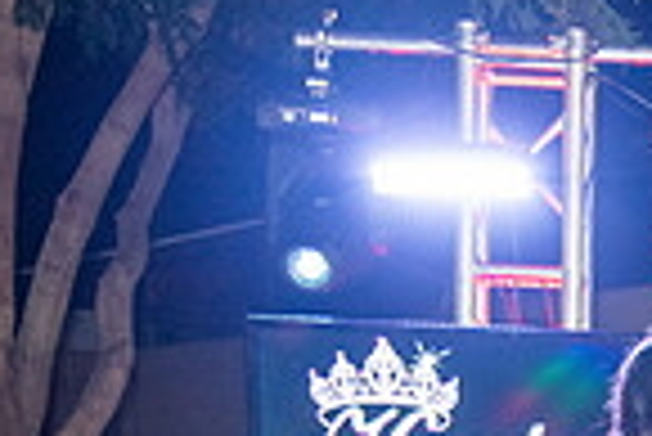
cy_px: 735
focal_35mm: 136
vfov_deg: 9.7
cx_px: 1228
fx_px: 2466
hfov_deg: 13.3
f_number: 3.2
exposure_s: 1/100
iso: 1600
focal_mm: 34
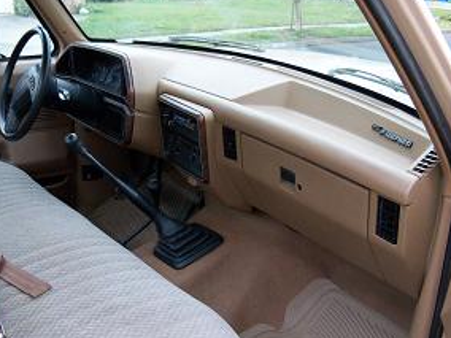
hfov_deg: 41.9
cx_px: 179
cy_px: 208
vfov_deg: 32.1
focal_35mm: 45
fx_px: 586
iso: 320
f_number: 3.5
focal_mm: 6.2
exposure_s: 1/30
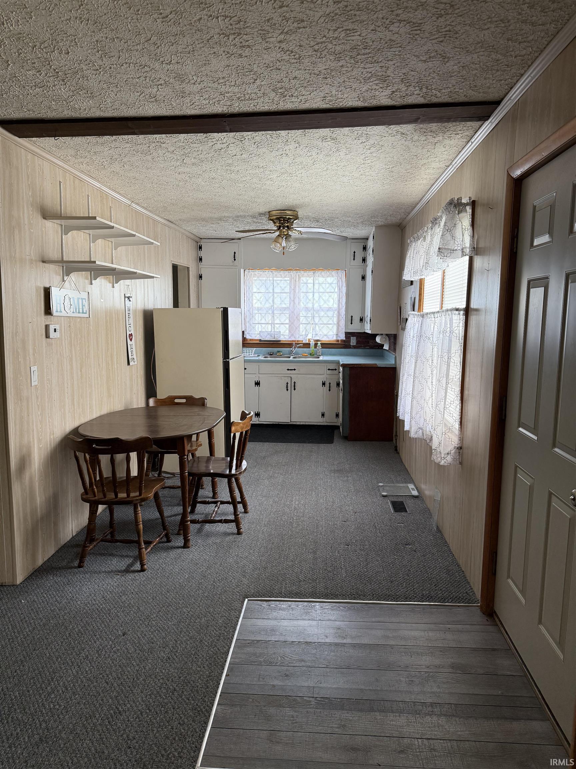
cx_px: 288
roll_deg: -0.7
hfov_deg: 56.8
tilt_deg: -7.1
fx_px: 532
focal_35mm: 24
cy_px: 384
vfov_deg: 71.6
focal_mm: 6.76
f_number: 1.78
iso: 200
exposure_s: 1/83
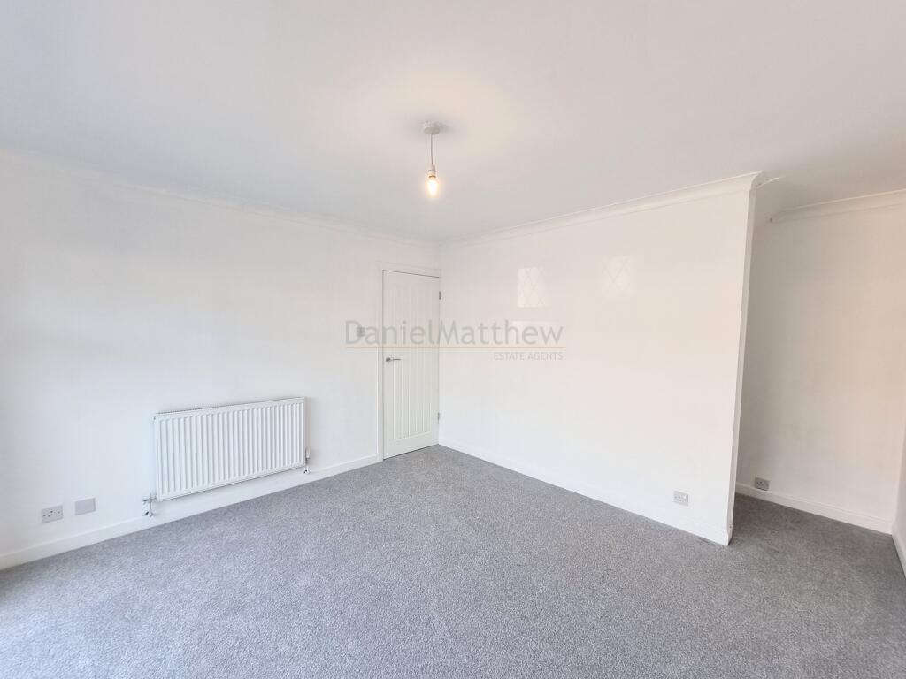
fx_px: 340
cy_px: 340
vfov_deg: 89.9
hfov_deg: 106.2
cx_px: 453
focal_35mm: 13
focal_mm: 2.2
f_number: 2.2
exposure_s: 1/60
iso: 50
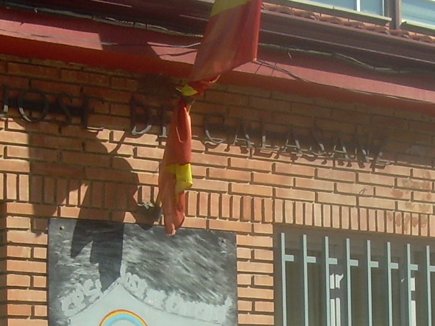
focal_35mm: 121
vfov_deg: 12.1
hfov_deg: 16.3
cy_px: 350
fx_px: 1520
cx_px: 260
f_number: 4.6
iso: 50
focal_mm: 6.3
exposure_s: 1/386
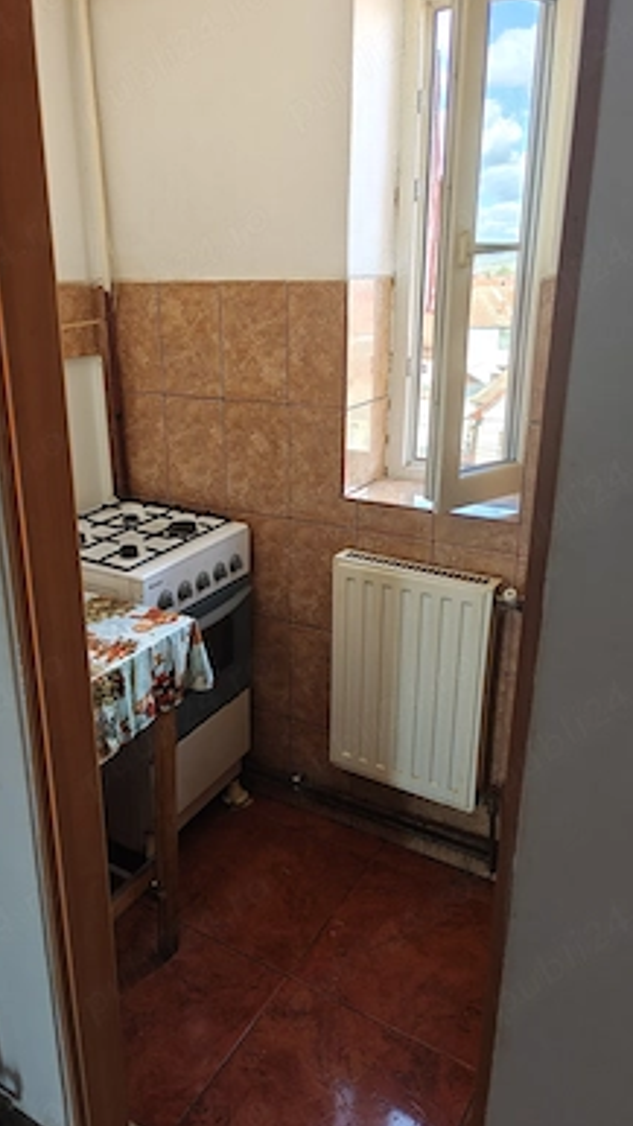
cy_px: 548
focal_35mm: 26
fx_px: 776
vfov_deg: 71.9
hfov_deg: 44.3
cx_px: 277
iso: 200
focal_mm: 6.06
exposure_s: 1/100
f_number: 1.6
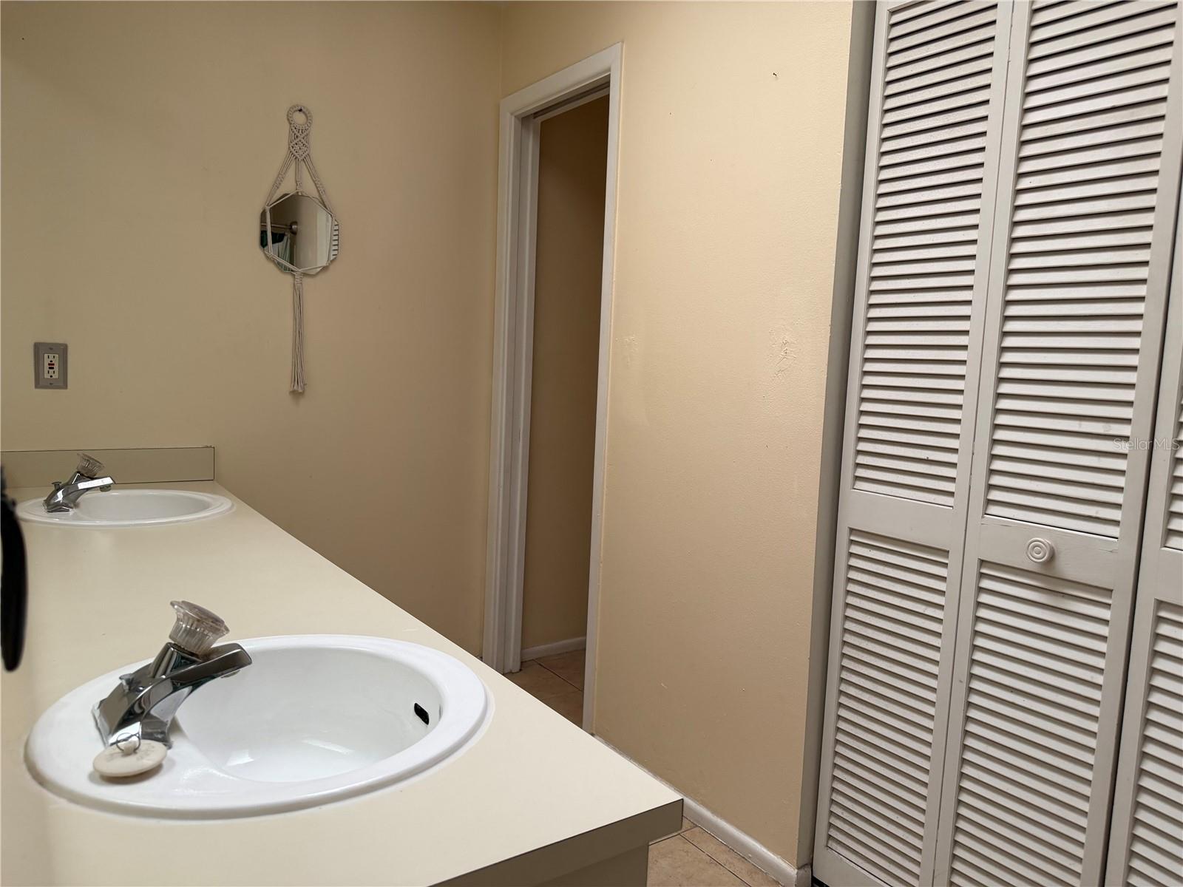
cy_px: 444
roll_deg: -2.8
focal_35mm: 24
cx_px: 592
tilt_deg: -6.2
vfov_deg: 56.8
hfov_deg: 71.6
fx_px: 820
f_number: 1.78
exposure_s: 1/121
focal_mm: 6.76
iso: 160
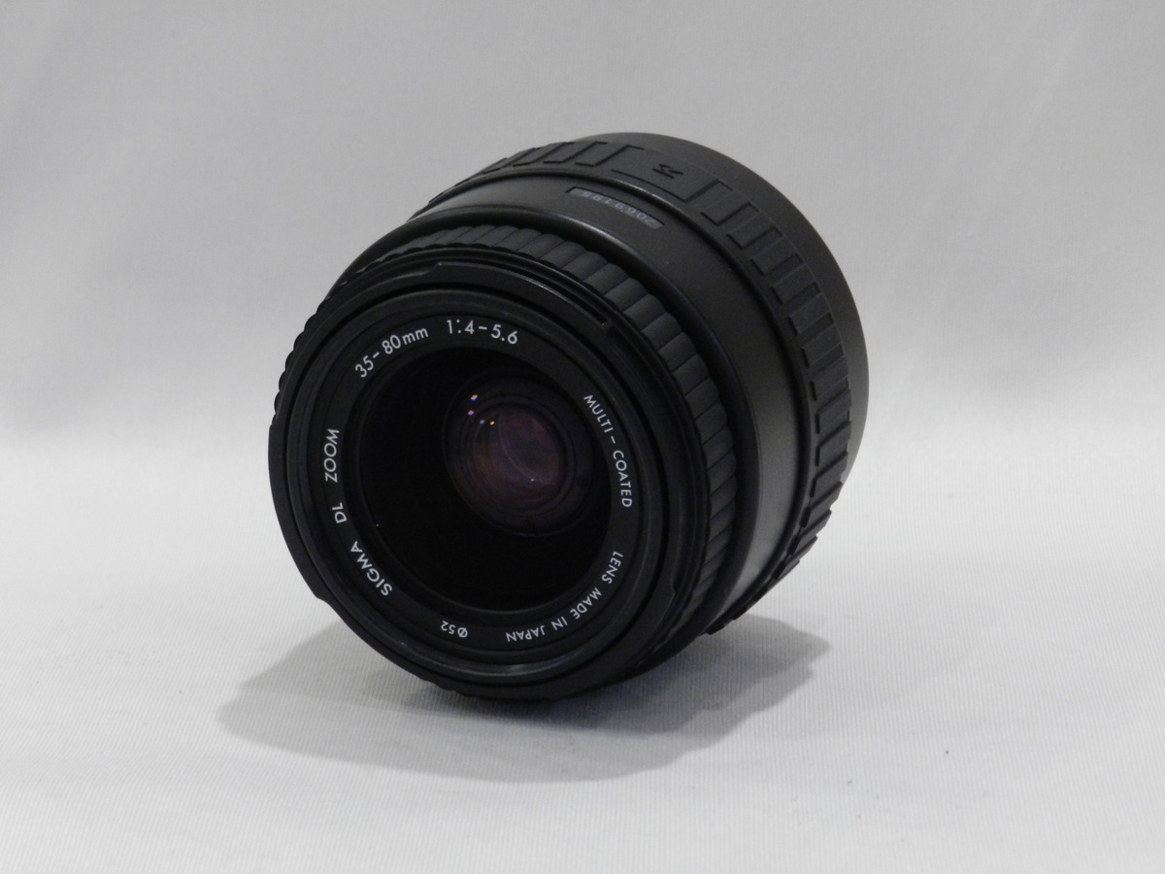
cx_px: 582
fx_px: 3870
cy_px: 437
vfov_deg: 12.9
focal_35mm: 115
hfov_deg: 17.1
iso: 800
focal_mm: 20.5
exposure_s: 1/60
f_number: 4.8
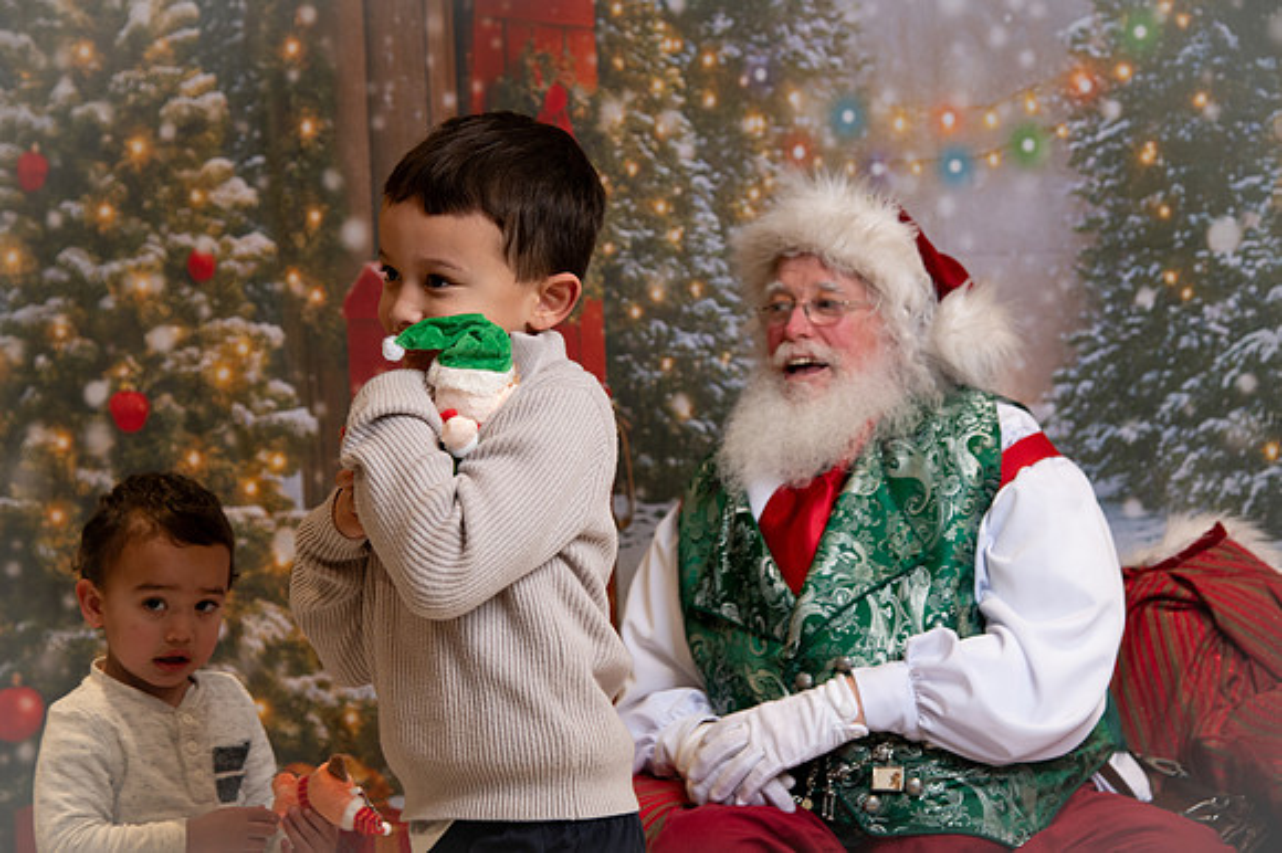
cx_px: 582
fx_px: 2566
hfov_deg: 28.0
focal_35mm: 72
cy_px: 387
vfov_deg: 18.9
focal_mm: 66
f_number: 4.5
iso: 1250
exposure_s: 1/200
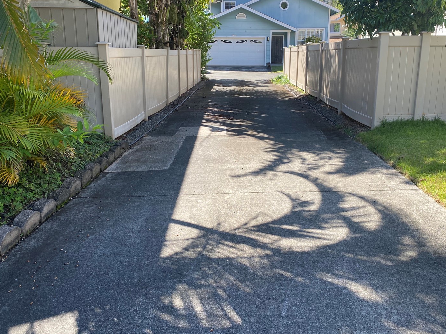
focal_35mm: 30
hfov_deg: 59.9
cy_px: 157
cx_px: 239
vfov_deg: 46.8
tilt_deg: -13.5
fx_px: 386
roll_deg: -0.8
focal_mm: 4.25
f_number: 1.8
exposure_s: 1/616
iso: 32
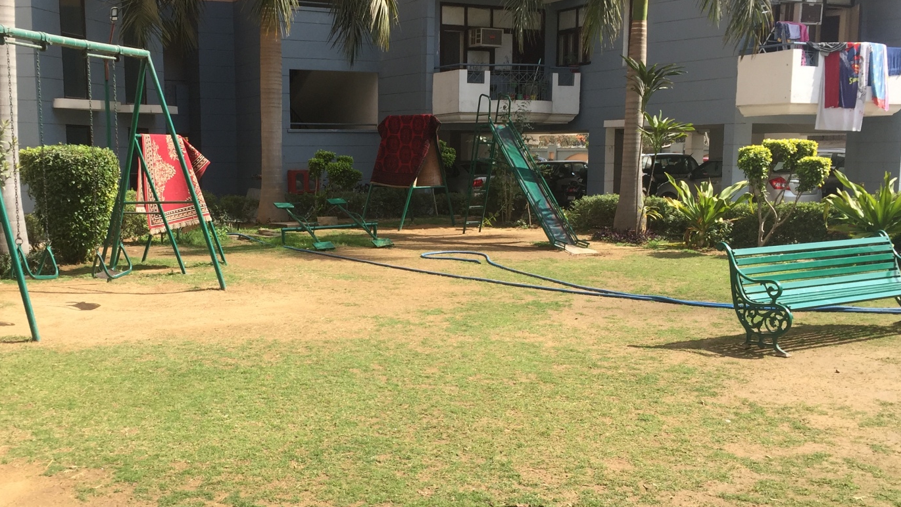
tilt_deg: -7.1
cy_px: 290
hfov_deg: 48.2
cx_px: 392
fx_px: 1004
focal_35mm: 42
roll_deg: -0.9
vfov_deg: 28.3
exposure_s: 1/807
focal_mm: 4.15
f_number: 2.2
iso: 32
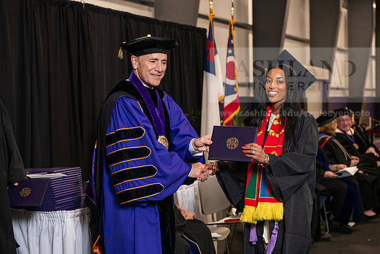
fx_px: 739
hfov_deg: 28.8
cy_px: 127
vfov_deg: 19.5
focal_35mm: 70
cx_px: 190
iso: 1600
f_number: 5
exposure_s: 1/125
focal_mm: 70
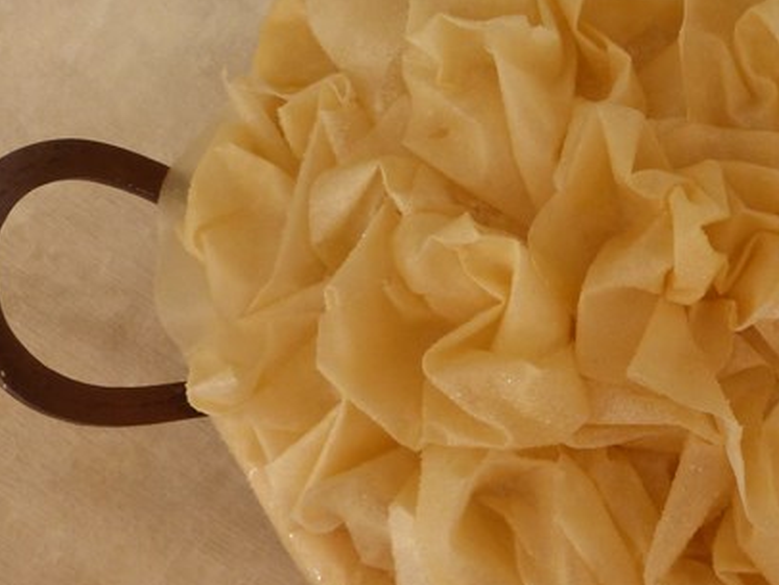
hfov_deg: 29.3
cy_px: 315
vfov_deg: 23.3
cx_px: 720
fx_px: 1419
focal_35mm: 63
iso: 200
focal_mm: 5.7
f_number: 3
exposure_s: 1/50
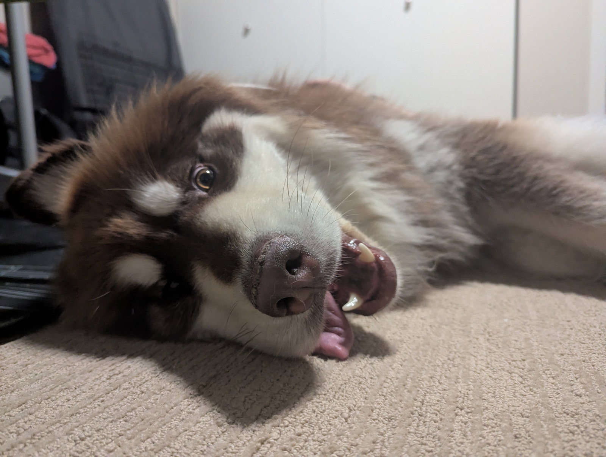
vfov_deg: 56.9
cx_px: 303
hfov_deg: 71.5
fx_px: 421
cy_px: 228
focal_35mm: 24
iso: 2225
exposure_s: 1/60
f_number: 1.85
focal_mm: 6.81
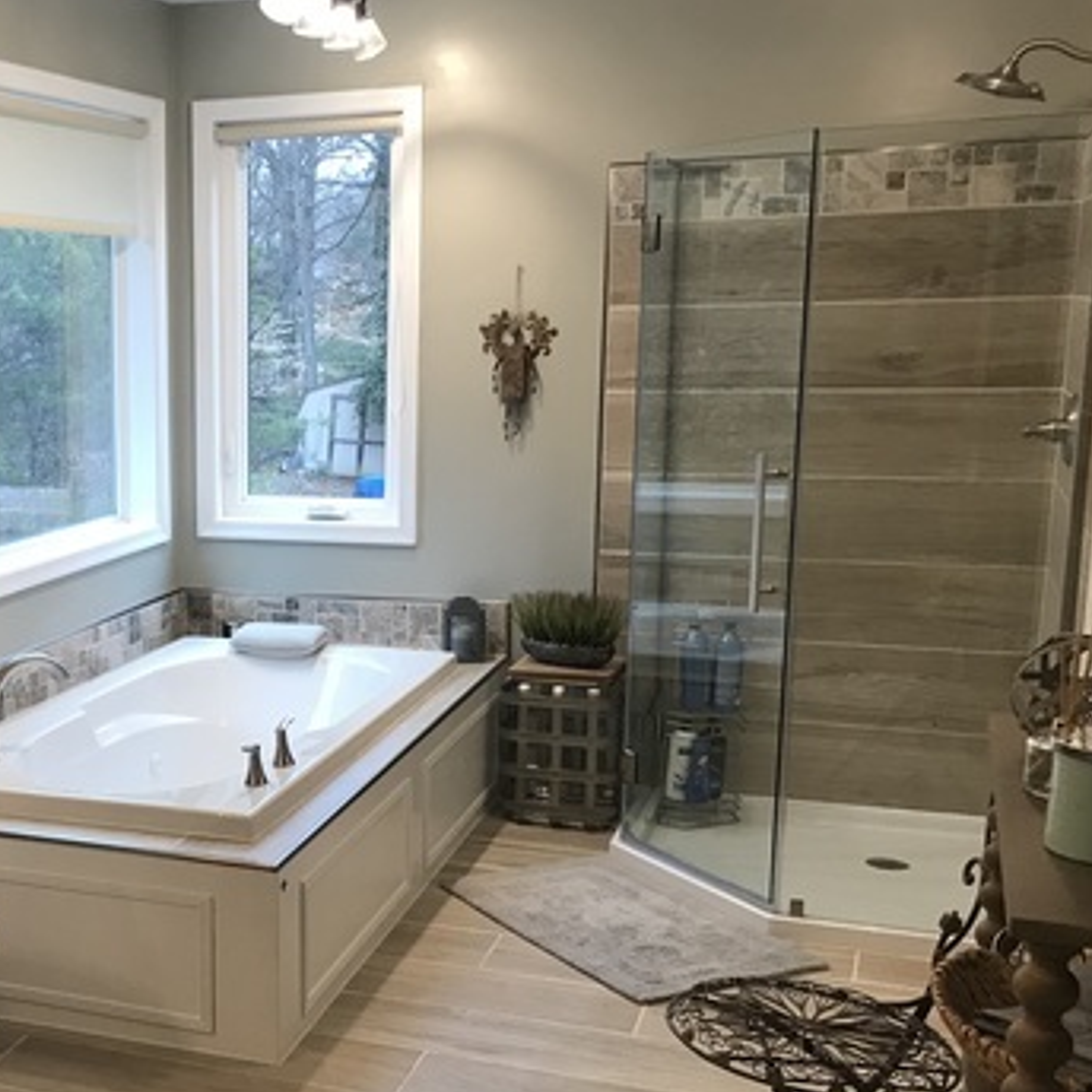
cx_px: 154
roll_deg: +1.5
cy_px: 682
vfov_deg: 35.2
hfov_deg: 33.8
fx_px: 1713
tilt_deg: -10.1
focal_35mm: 48
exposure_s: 1/30
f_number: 1.8
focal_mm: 3.99
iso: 32
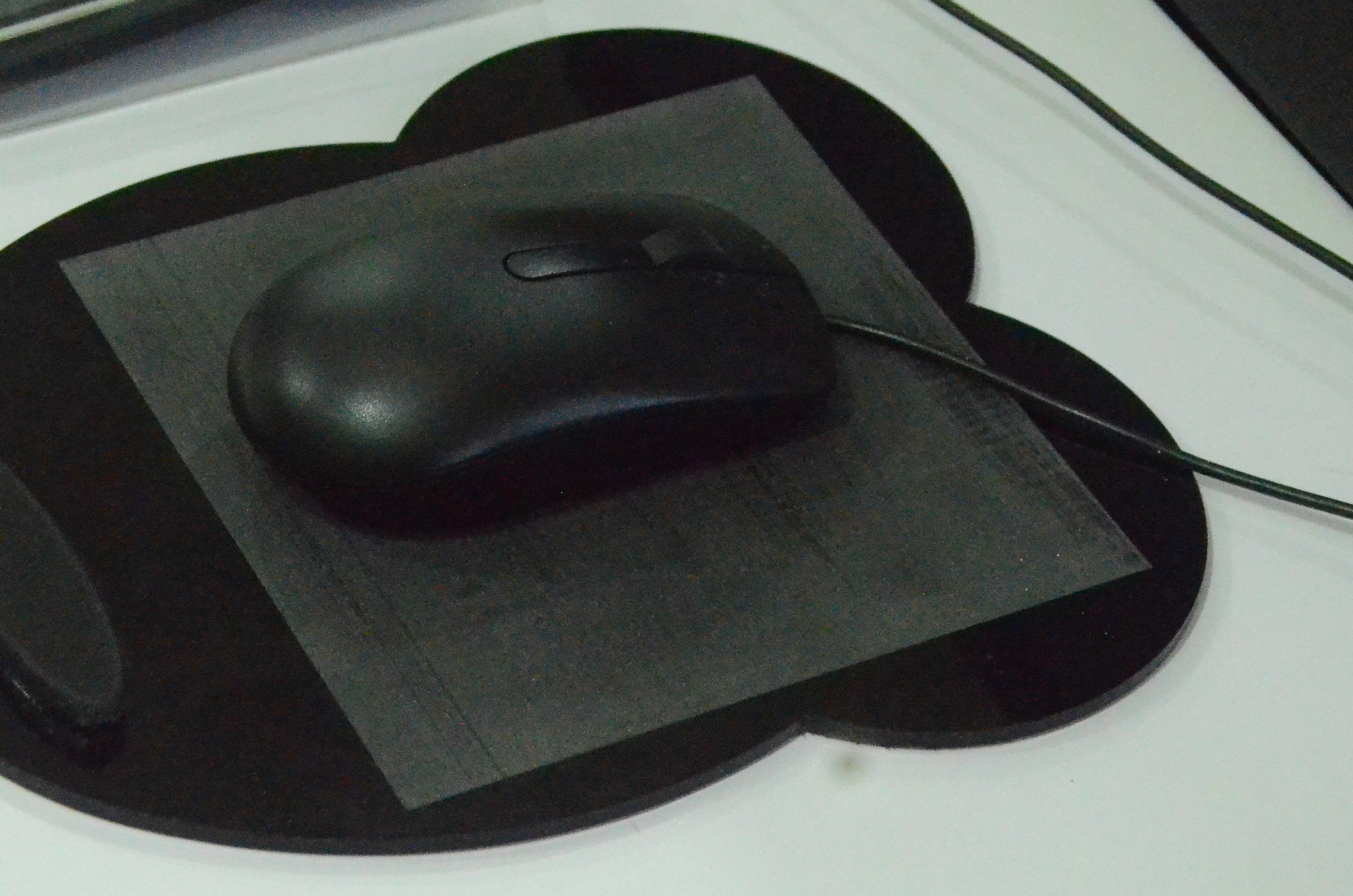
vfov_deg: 9.7
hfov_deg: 14.6
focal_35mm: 141
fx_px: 5288
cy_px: 304
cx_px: 647
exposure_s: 1/160
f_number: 8
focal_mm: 58
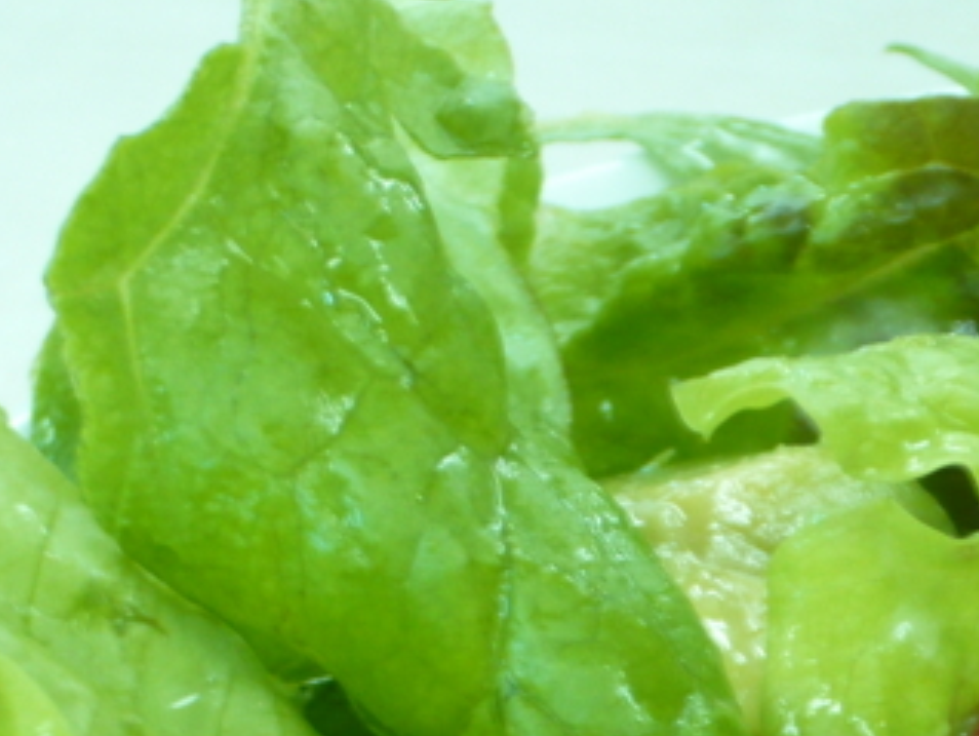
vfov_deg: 7.0
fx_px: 5972
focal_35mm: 211
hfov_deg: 9.3
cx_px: 782
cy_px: 856
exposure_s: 1/13
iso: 200
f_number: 4.4
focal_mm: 13.9
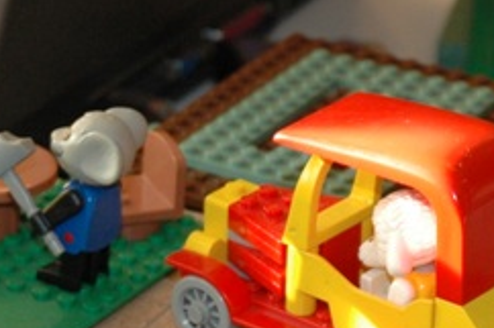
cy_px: 509
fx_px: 3373
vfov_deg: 5.5
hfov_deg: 8.4
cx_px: 271
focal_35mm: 246
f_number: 4.5
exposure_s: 1/125
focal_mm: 44
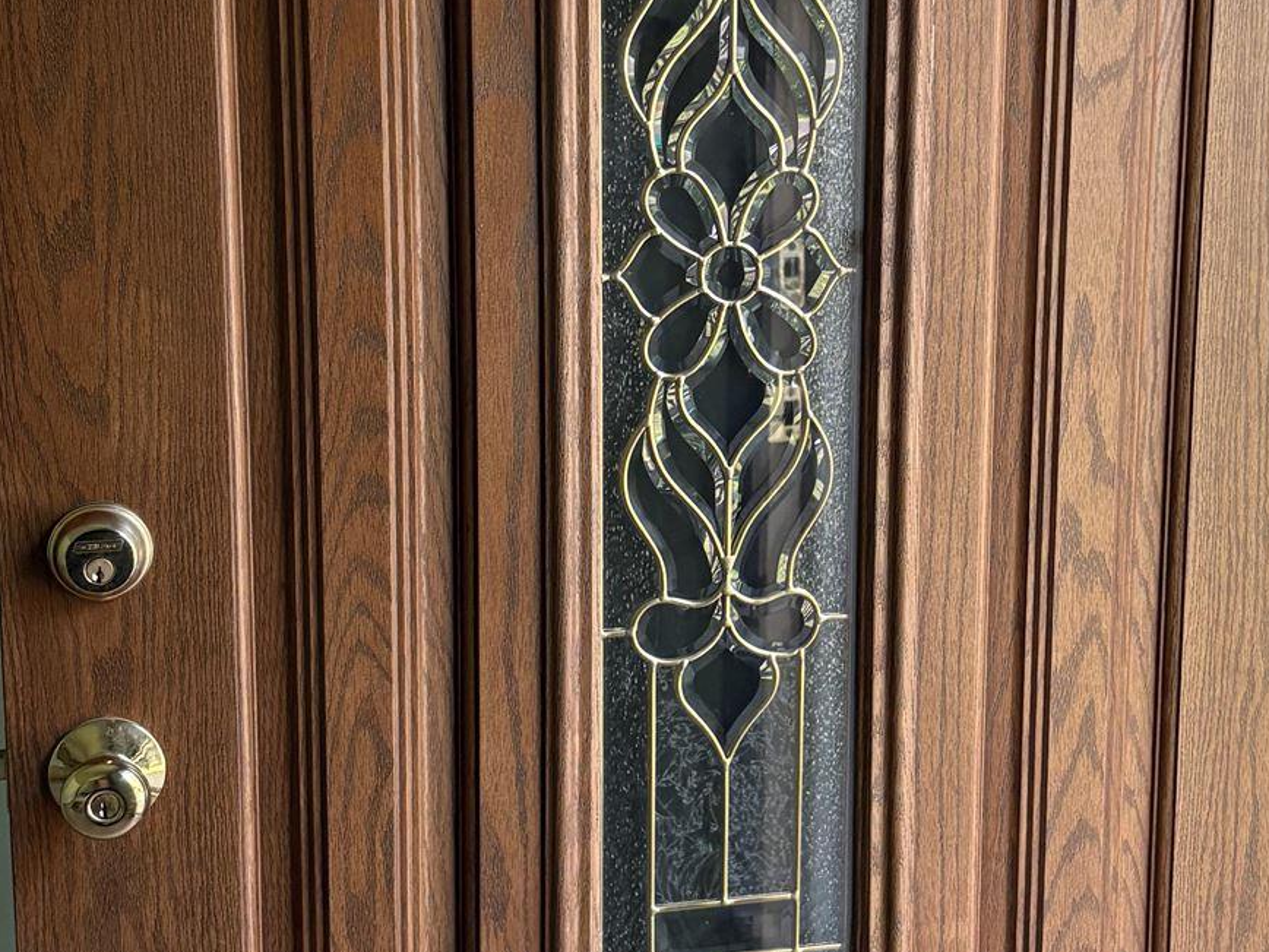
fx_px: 2529
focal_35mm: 69
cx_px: 839
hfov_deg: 28.0
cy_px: 342
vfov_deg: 21.3
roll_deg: -1.3
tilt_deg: -10.8
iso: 125
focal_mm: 5.96
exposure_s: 1/60
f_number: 1.6
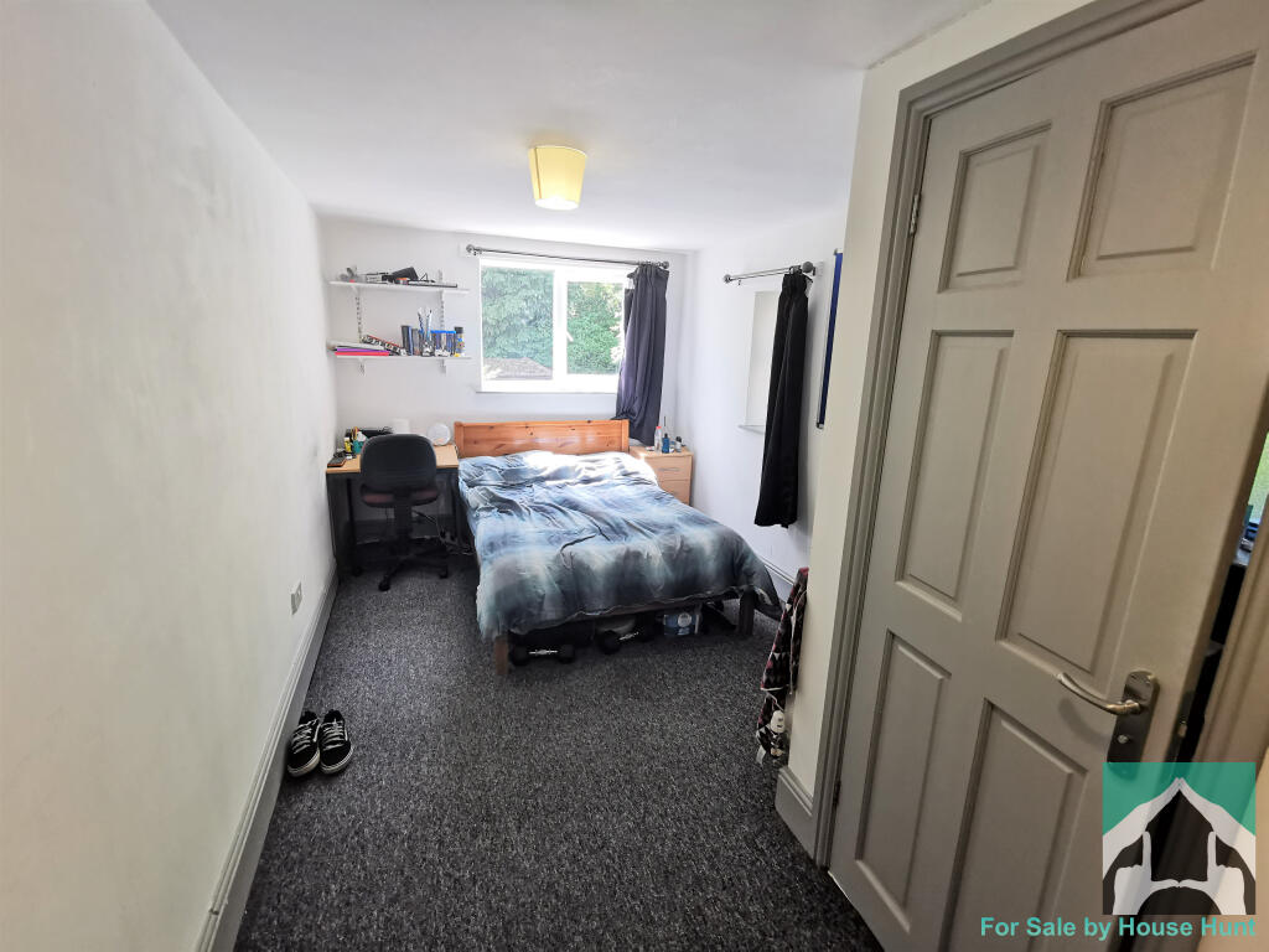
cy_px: 476
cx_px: 634
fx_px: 587
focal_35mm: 16
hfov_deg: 94.5
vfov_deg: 78.1
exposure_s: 1/50
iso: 100
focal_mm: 2.35
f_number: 2.2
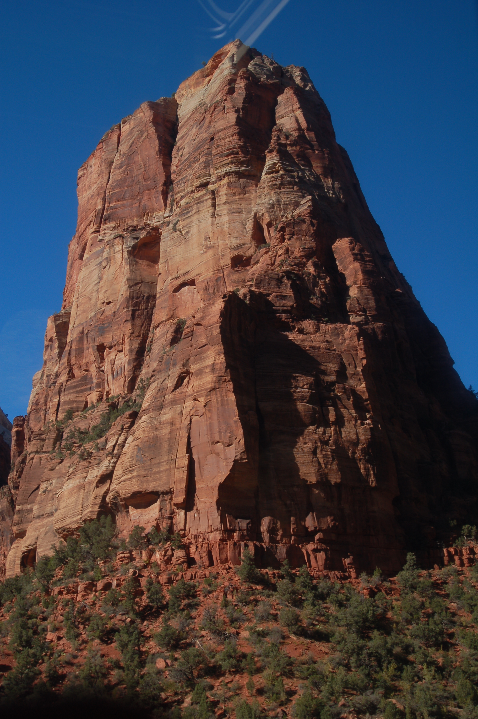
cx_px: 239
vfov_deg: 46.4
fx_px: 838
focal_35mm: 42
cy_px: 360
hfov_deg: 31.8
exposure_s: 1/100
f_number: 5.6
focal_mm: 28
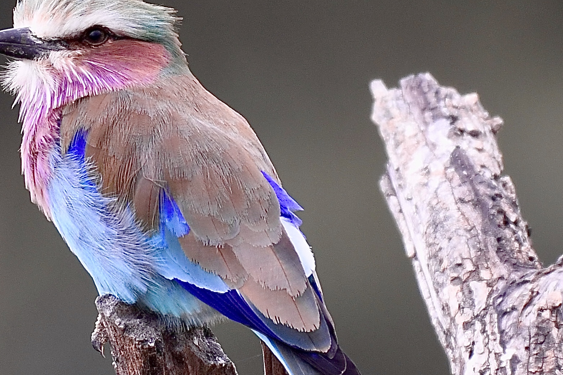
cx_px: 284
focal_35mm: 1481
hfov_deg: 1.4
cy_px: 304
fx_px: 23164
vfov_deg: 0.9
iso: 640
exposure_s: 1/800
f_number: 5.6
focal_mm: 500
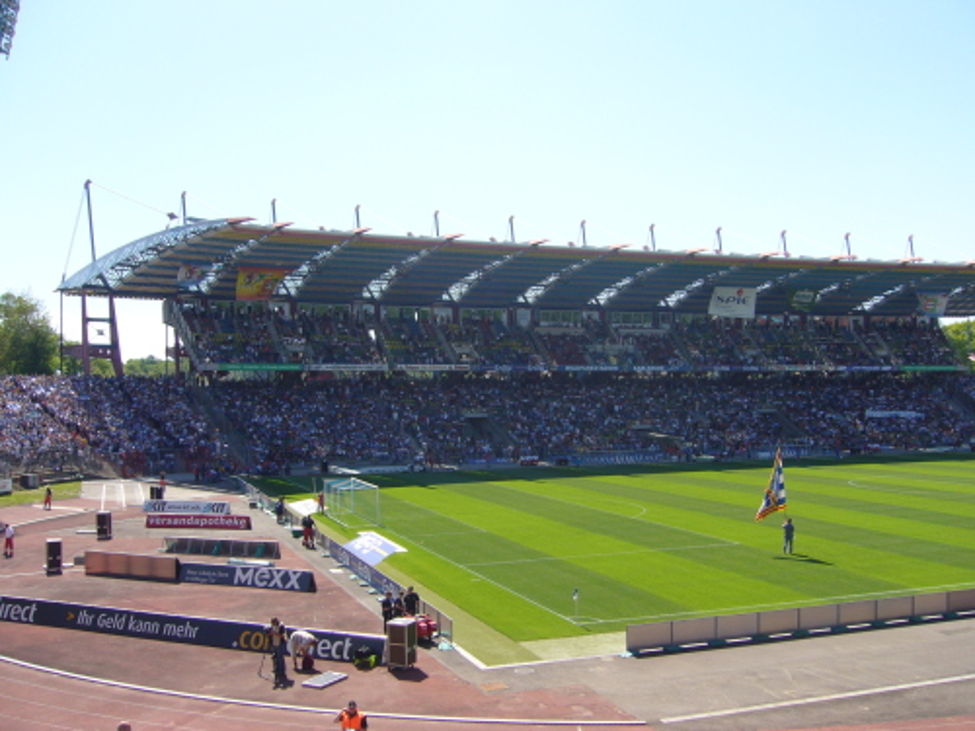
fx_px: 986
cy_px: 366
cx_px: 488
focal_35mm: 35
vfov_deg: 40.7
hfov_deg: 52.6
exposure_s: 1/200
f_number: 5.6
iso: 80
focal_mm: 5.8
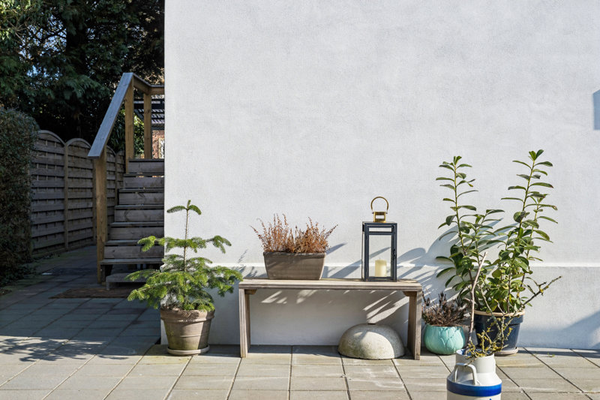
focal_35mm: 50
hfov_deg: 39.6
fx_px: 833
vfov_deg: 27.0
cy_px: 200
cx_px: 300
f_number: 11
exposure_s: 1/200
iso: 160
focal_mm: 50
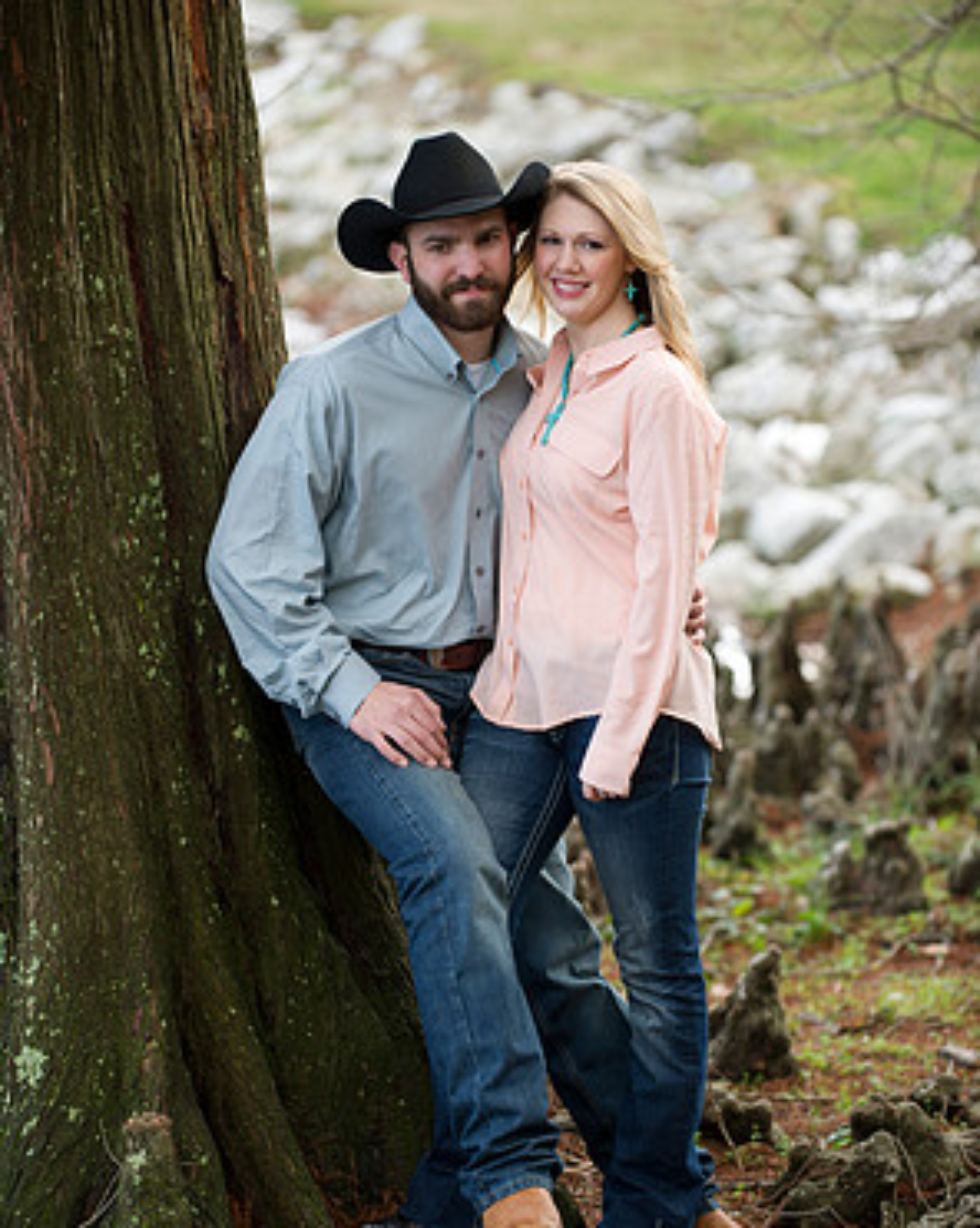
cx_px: 488
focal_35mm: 148
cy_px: 675
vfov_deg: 13.0
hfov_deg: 10.4
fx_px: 5375
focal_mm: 130
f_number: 2.8
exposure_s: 1/160
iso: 250
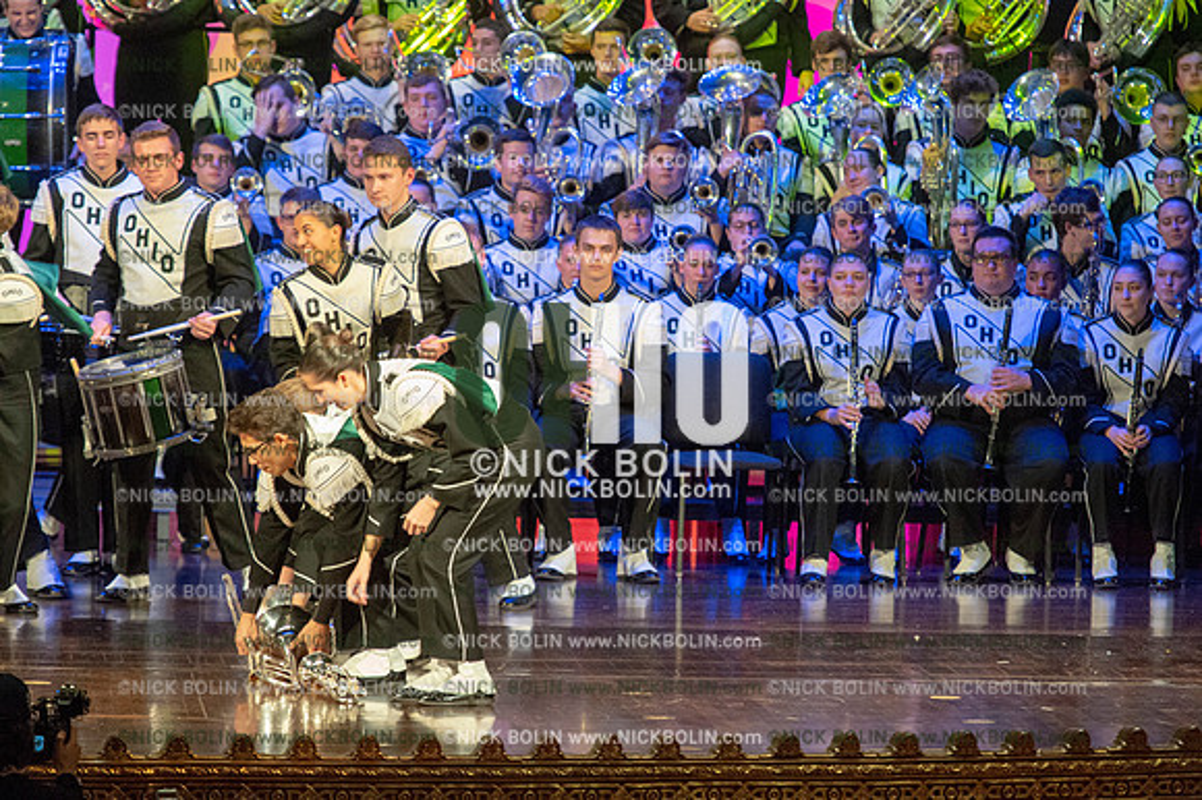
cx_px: 601
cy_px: 400
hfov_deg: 7.9
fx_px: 8676
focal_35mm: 260
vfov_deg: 5.3
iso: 8000
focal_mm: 260
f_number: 5.6
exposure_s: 1/200
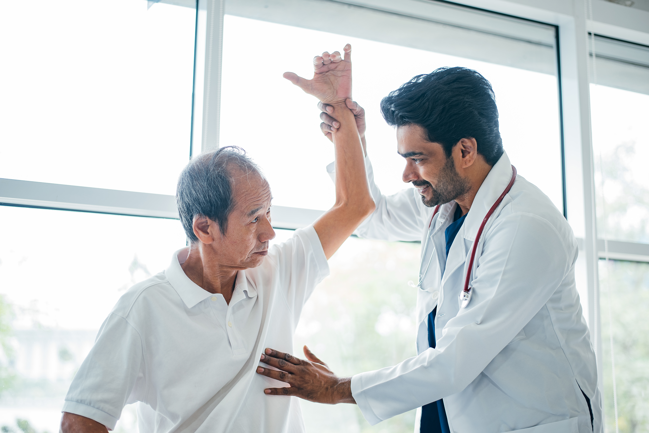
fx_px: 902
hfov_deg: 39.6
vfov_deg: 27.0
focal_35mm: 50
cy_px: 216
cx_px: 324
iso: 200
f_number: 2.5
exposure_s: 1/125
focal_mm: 50
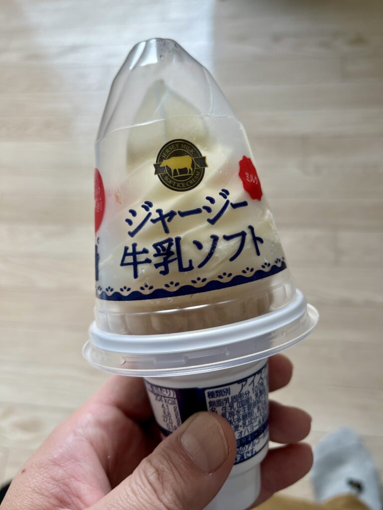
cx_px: 192
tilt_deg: -67.3
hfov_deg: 53.1
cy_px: 255
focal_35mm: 26
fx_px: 384
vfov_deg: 67.3
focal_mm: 5.1
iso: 40
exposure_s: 1/122
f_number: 1.6
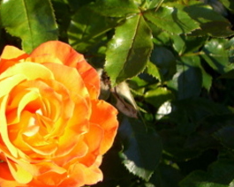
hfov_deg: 14.9
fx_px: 886
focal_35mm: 128
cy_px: 116
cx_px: 48
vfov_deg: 12.0
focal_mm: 12.8
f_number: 4.1
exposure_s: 1/200
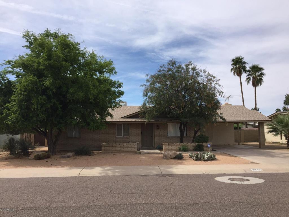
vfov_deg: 48.2
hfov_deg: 61.7
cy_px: 108
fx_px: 242
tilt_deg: +4.7
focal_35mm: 29
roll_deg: +0.3
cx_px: 144
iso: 32
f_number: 2.2
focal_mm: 4.15
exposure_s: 1/2475
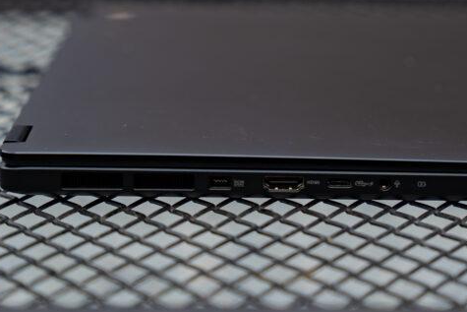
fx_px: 1959
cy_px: 64
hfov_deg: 13.6
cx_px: 301
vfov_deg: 9.1
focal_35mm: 151
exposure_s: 1/400
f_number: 2.8
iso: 64
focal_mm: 70
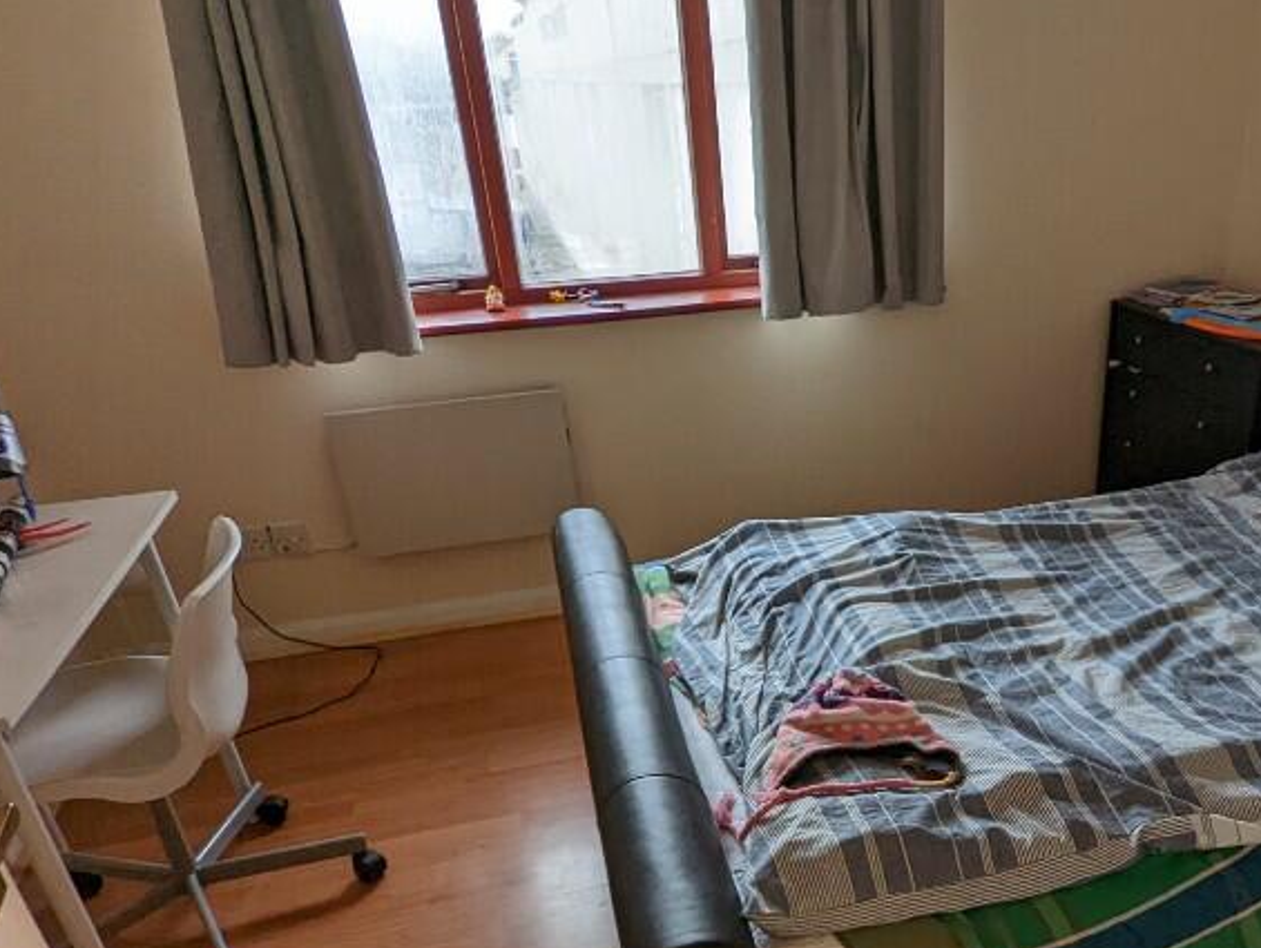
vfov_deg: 47.2
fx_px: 1058
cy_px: 664
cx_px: 877
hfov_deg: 59.6
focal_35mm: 29
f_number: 2.2
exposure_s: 1/44.4
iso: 106
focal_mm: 2.35
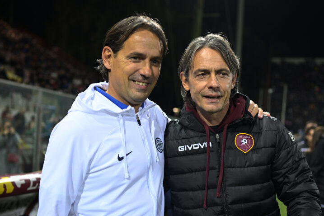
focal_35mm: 50
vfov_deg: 27.0
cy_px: 125
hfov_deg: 39.6
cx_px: 162
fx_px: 450
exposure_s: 1/320
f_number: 2.2
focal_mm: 35
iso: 640
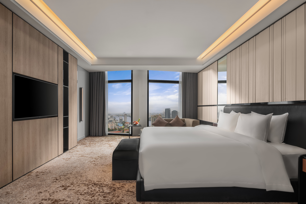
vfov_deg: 70.4
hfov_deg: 93.3
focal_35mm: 17
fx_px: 145
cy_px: 102
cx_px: 153
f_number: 9
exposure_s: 1/8
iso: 160
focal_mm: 17
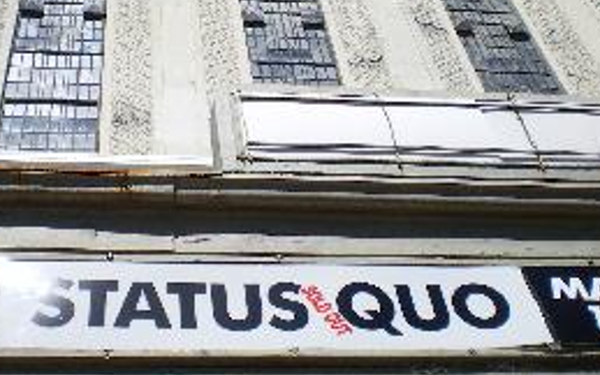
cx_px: 243
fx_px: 965
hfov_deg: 34.4
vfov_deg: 21.9
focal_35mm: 59
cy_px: 132
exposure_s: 1/640
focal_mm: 6.3
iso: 50
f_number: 4.6
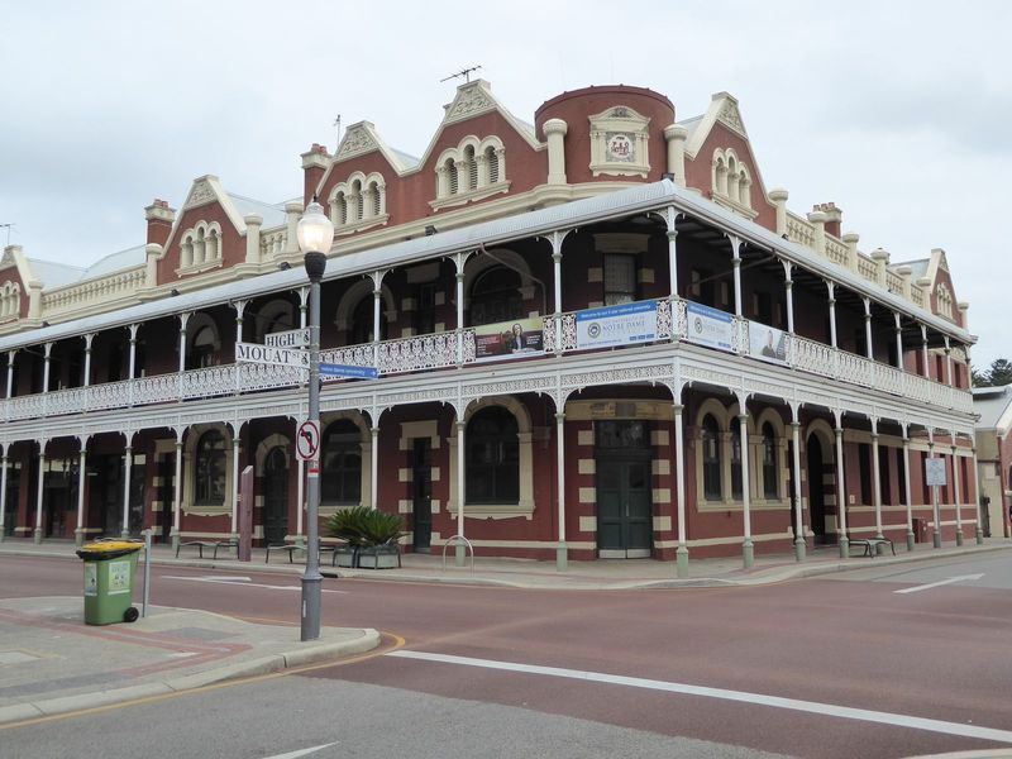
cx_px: 506
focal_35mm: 34
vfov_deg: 41.8
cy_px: 380
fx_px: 994
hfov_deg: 54.0
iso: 160
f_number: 3.6
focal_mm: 5.8
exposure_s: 1/400
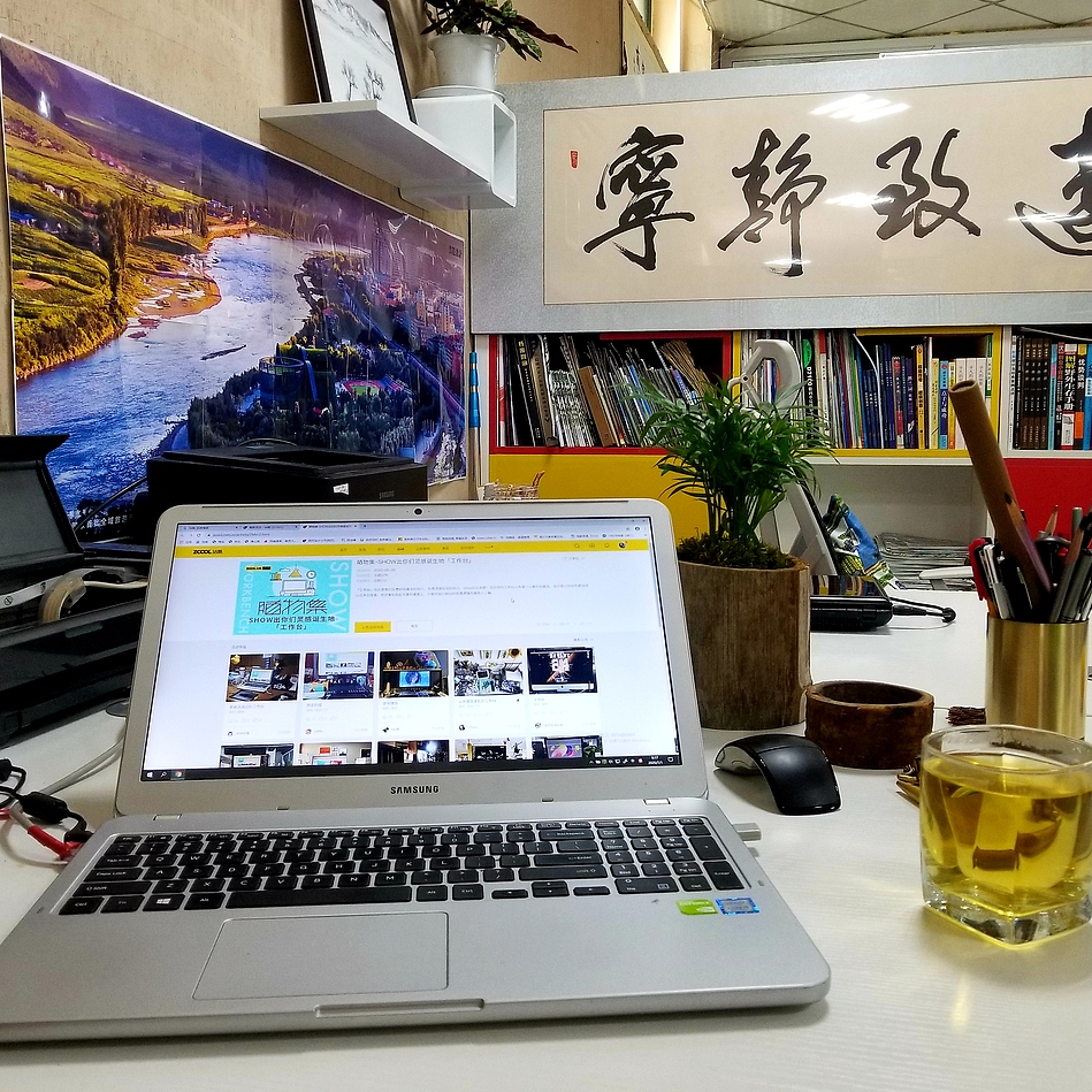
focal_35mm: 31
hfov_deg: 52.5
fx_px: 1106
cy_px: 544
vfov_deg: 52.5
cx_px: 540
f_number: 1.7
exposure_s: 1/50
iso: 125
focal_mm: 4.25
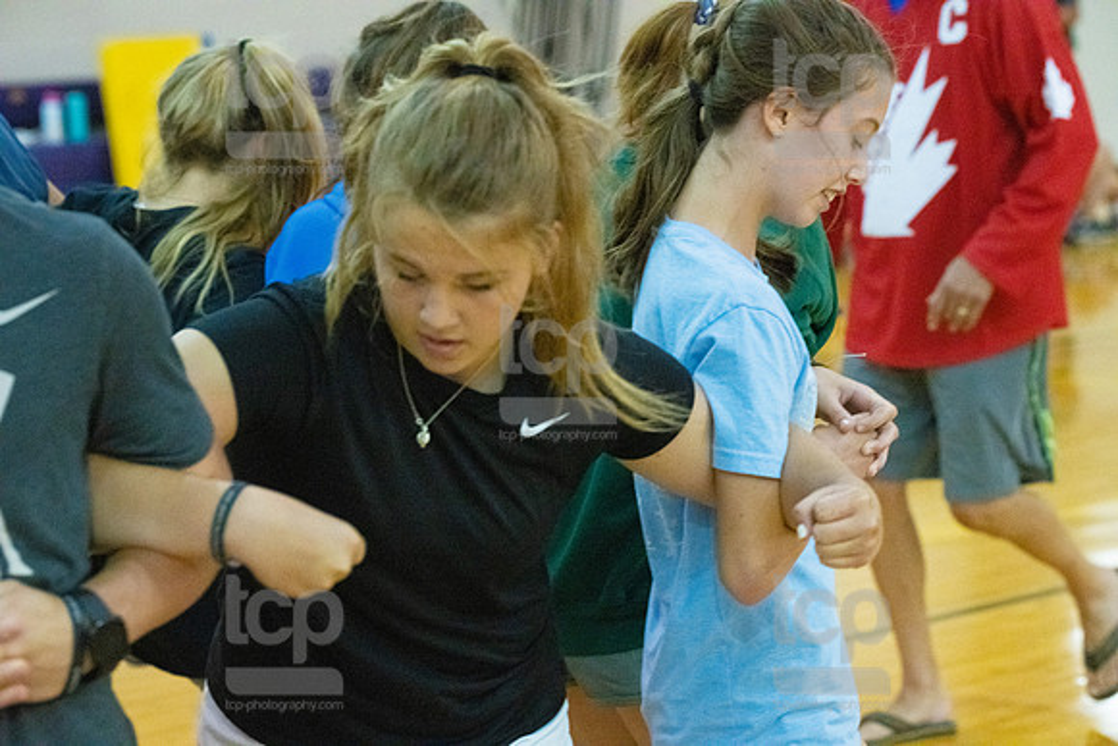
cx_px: 559
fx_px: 2951
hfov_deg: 21.5
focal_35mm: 95
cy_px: 373
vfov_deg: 14.4
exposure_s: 1/640
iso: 6400
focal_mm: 95
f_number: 4.5
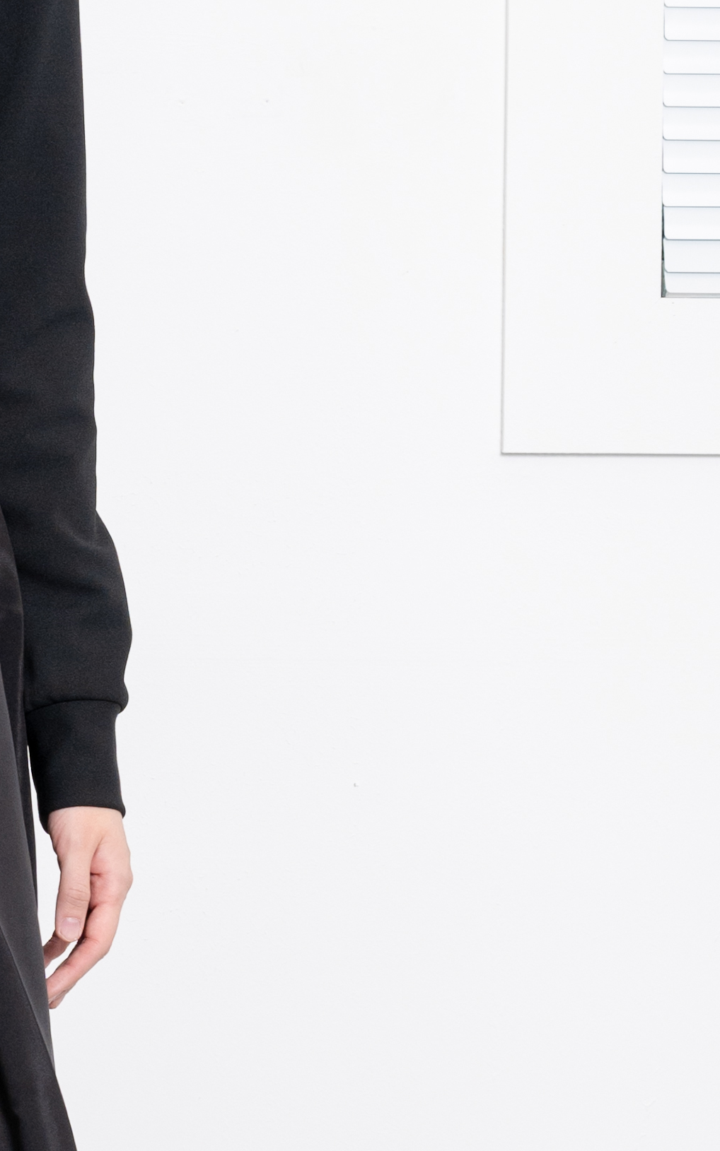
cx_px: -287
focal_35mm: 193
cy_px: 575
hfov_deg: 6.7
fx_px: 6060
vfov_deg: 10.9
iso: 250
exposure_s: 1/125
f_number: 6.3
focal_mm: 51
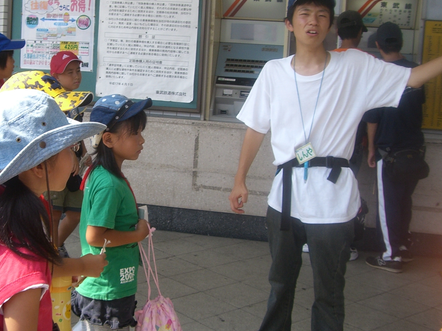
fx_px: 728
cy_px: 160
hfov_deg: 33.4
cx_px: 135
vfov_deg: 25.7
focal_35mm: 57
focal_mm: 6.2
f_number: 4.3
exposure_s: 1/200
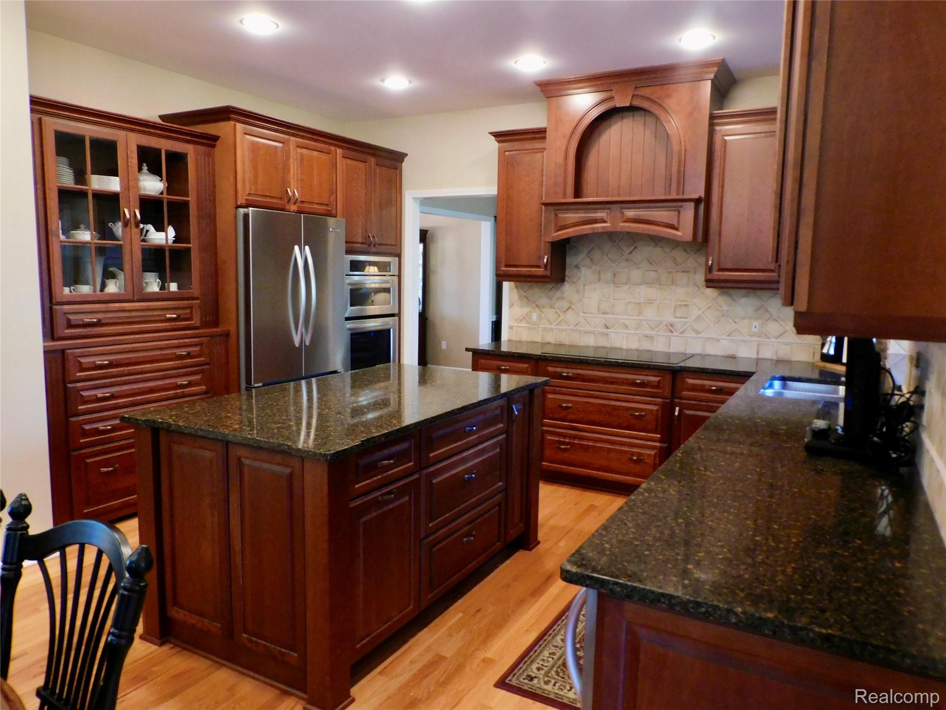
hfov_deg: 71.6
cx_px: 473
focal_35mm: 24
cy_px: 355
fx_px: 656
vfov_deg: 56.8
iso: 360
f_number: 3.3
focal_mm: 4.3
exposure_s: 1/30
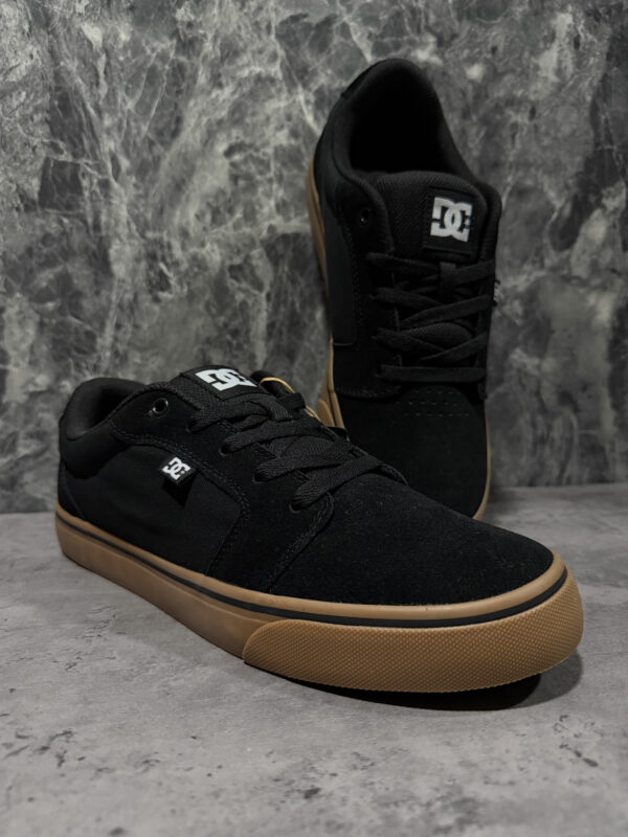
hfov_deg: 56.8
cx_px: 314
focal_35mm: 24
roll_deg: -0.6
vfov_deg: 71.6
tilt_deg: -7.7
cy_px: 418
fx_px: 581
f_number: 1.78
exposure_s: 1/60
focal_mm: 6.76
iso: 640
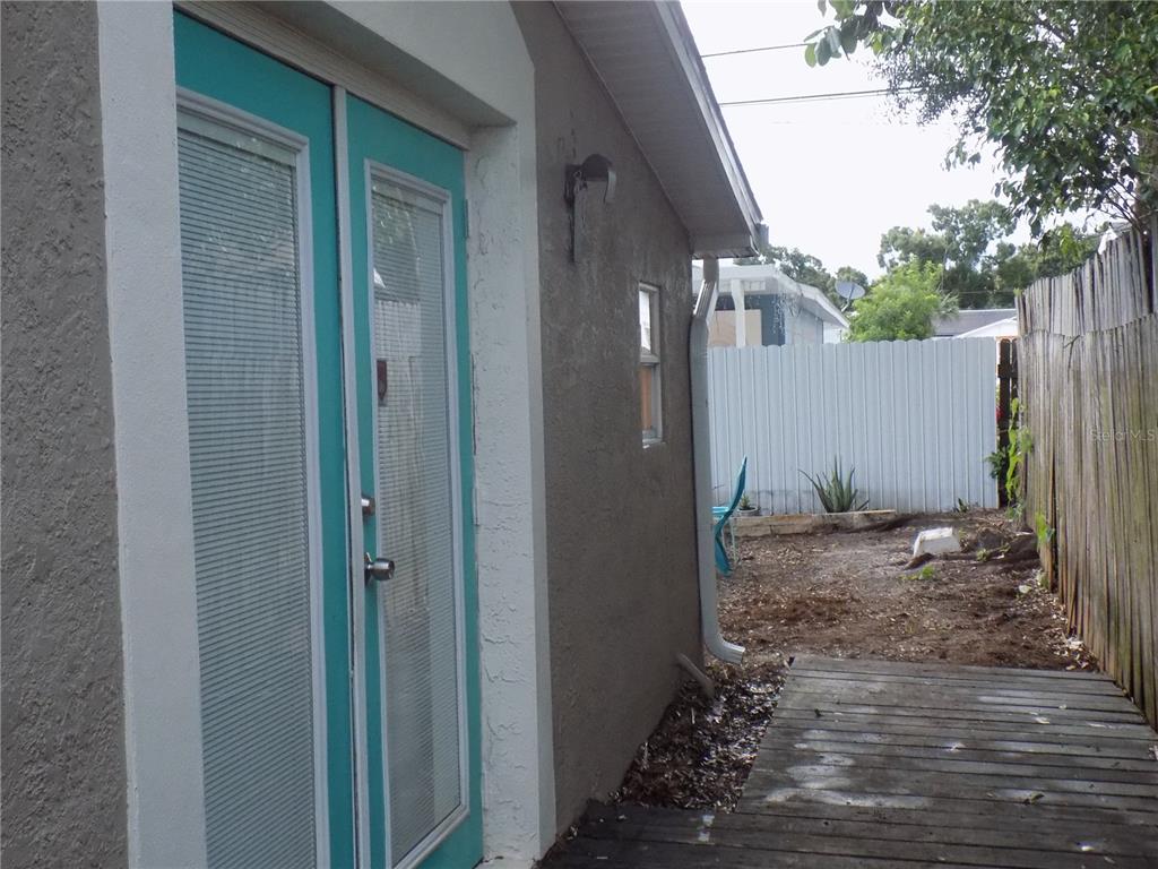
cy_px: 434
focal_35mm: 41
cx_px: 579
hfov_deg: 45.8
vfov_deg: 35.1
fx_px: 1372
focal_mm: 7.3
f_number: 3.6
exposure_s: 1/25
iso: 400
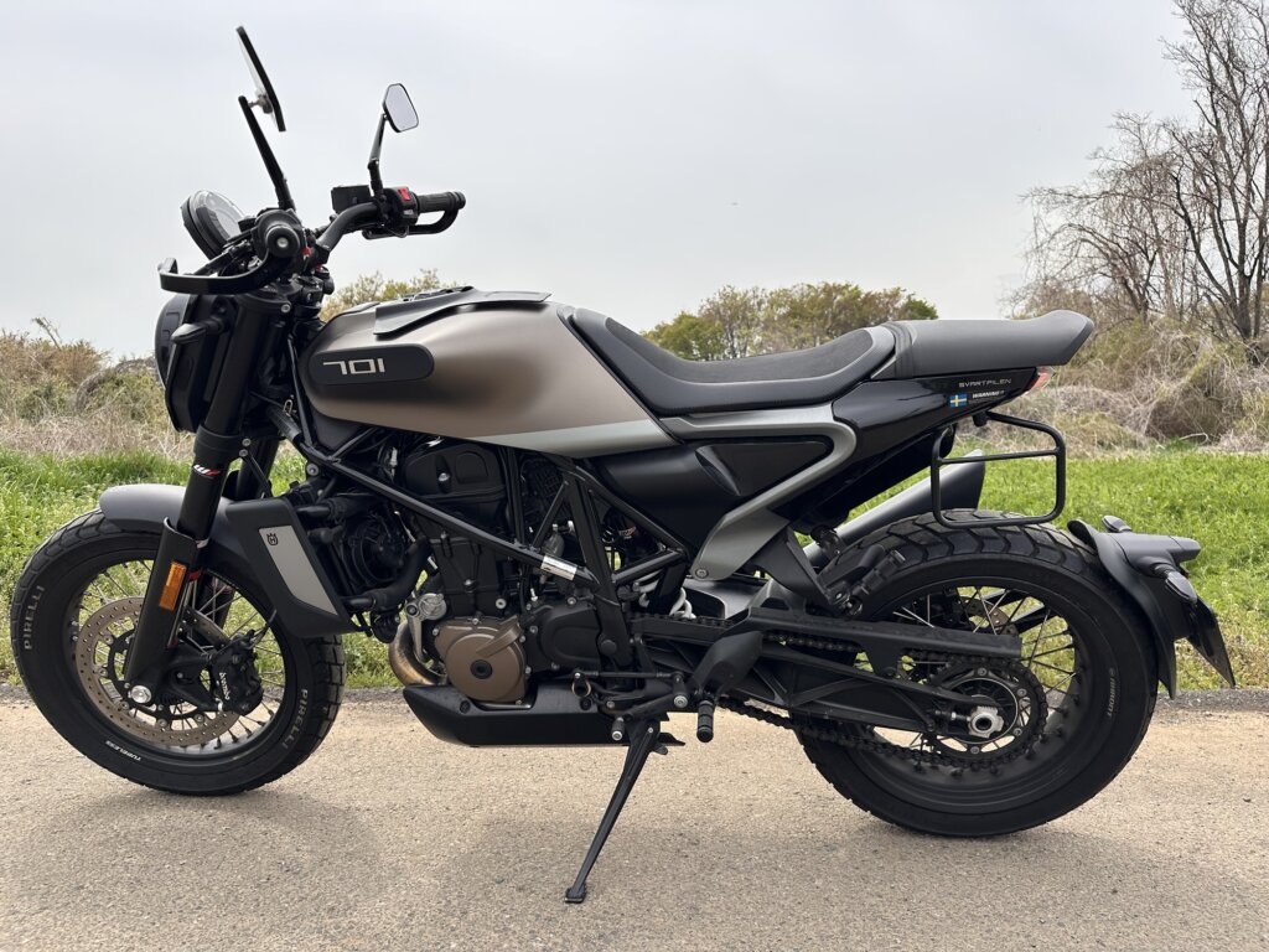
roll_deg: +0.9
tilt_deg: -2.4
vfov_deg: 56.8
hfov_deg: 71.6
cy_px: 476
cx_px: 634
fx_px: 880
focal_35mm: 24
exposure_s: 1/4184
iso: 80
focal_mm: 6.86
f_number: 1.78
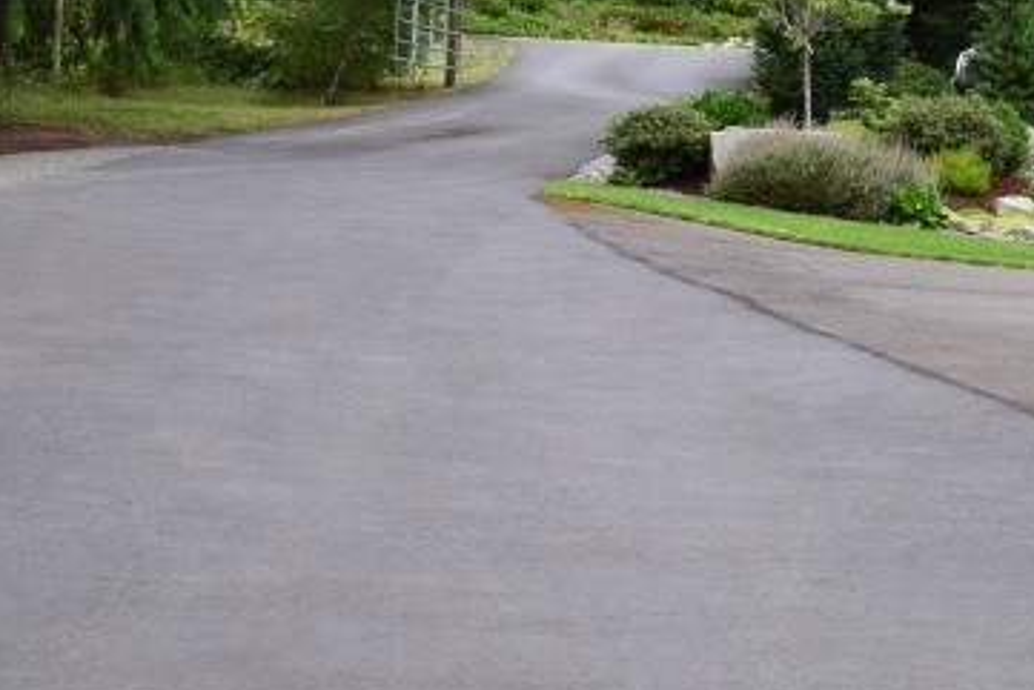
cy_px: 265
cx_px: 911
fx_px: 3058
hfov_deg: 18.9
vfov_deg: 12.9
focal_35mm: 106
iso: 400
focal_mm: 25
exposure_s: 1/80
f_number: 8
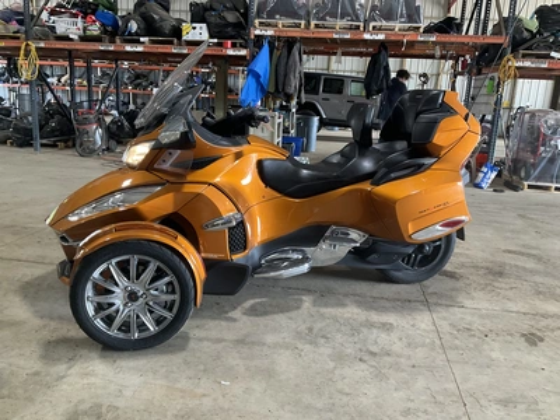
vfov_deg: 48.2
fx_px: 469
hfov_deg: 61.7
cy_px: 210
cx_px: 280
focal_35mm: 29
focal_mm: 3
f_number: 1.8
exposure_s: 1/60
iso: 100
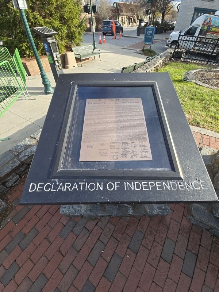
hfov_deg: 89.9
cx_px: 110
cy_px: 146
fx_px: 110
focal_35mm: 13
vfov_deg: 106.2
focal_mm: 2.2
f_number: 2.2
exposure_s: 1/414
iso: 50
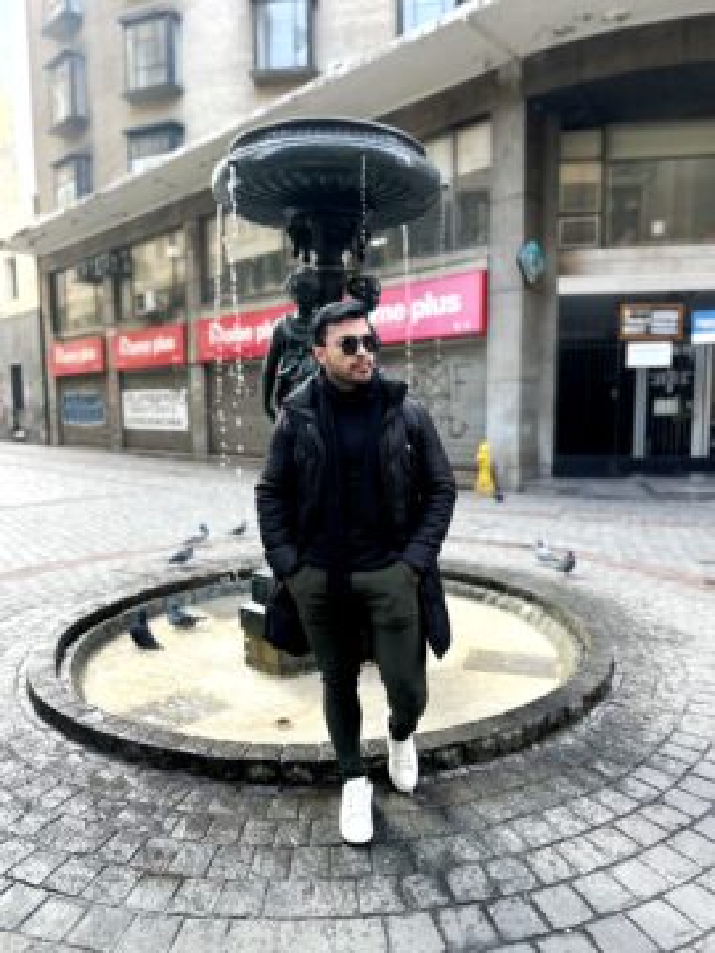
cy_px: 476
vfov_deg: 71.6
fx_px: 661
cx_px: 358
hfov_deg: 56.8
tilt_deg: -6.5
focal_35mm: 24
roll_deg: +0.2
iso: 80
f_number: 1.78
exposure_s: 1/121
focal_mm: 6.86
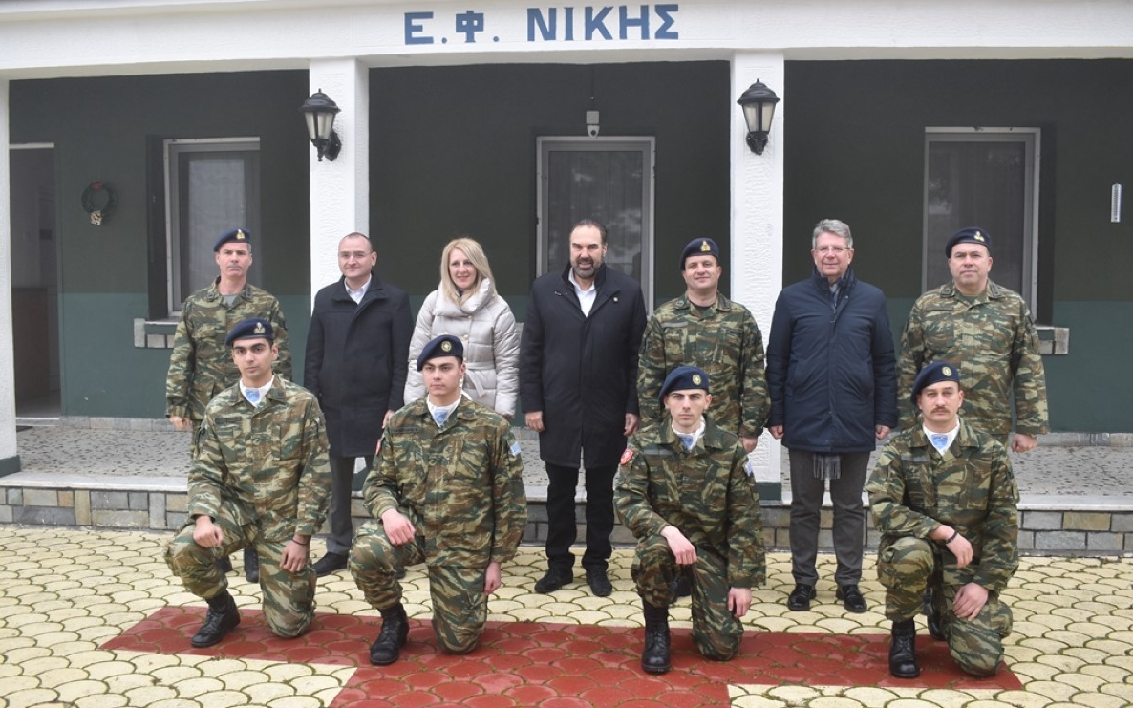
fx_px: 1050
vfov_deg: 37.3
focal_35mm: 34
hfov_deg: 56.7
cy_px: 363
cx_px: 569
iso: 400
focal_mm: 22
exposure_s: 1/250
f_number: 5.6
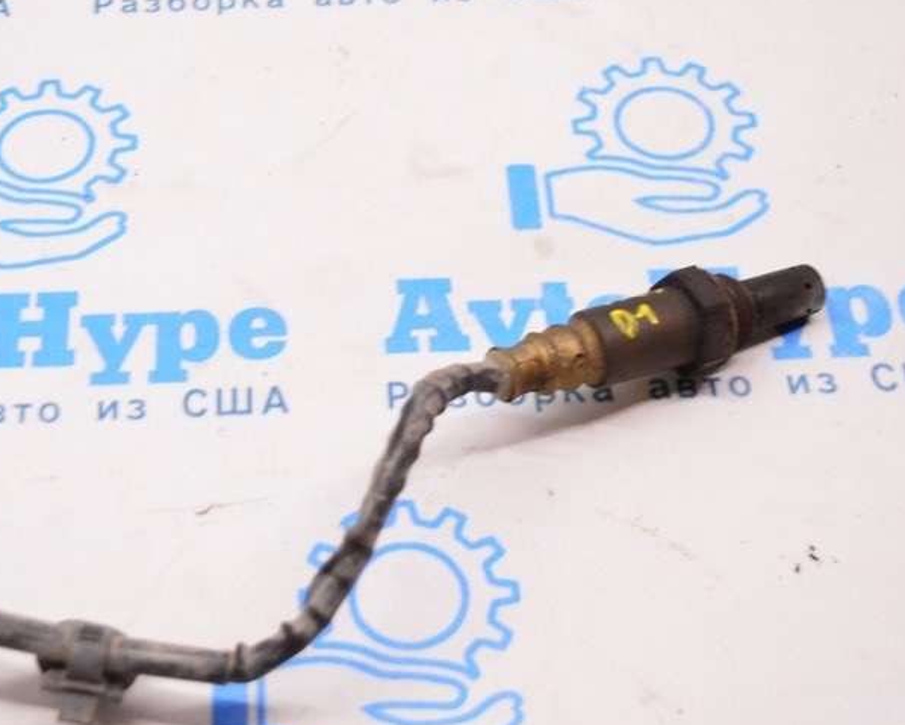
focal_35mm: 70
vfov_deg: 21.9
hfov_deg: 27.0
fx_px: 1871
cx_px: 292
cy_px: 316
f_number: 4.2
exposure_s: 1/320
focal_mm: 29
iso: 3200
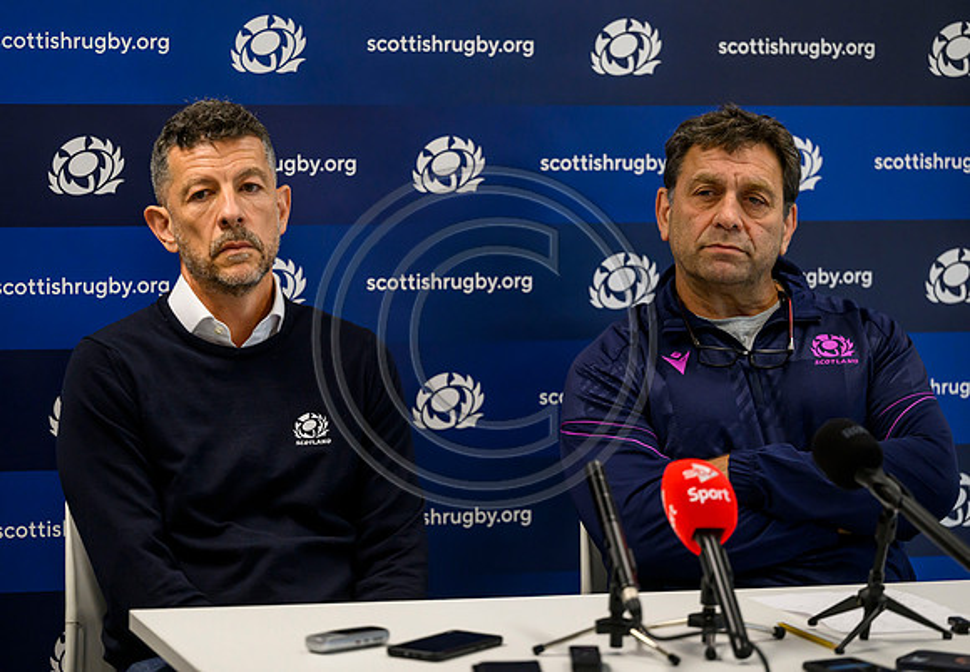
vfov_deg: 11.4
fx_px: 3366
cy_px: 336
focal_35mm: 123
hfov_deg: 16.4
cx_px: 465
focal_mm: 120
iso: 3200
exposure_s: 1/500
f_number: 2.8
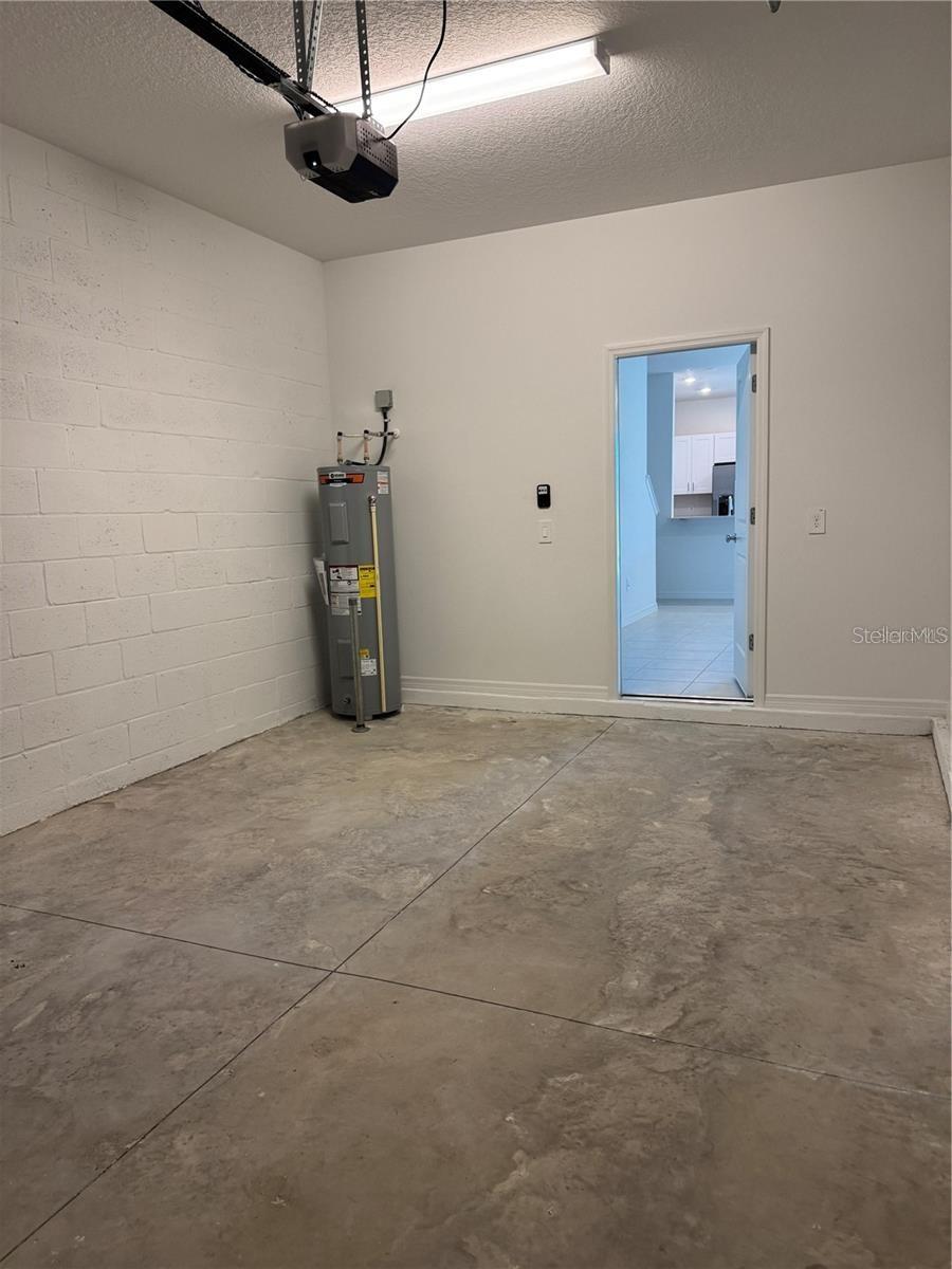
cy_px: 634
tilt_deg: -7.9
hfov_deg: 56.8
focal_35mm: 24
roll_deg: +2.1
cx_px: 476
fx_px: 880
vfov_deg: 71.6
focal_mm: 6.76
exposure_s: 1/120
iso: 200
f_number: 1.78
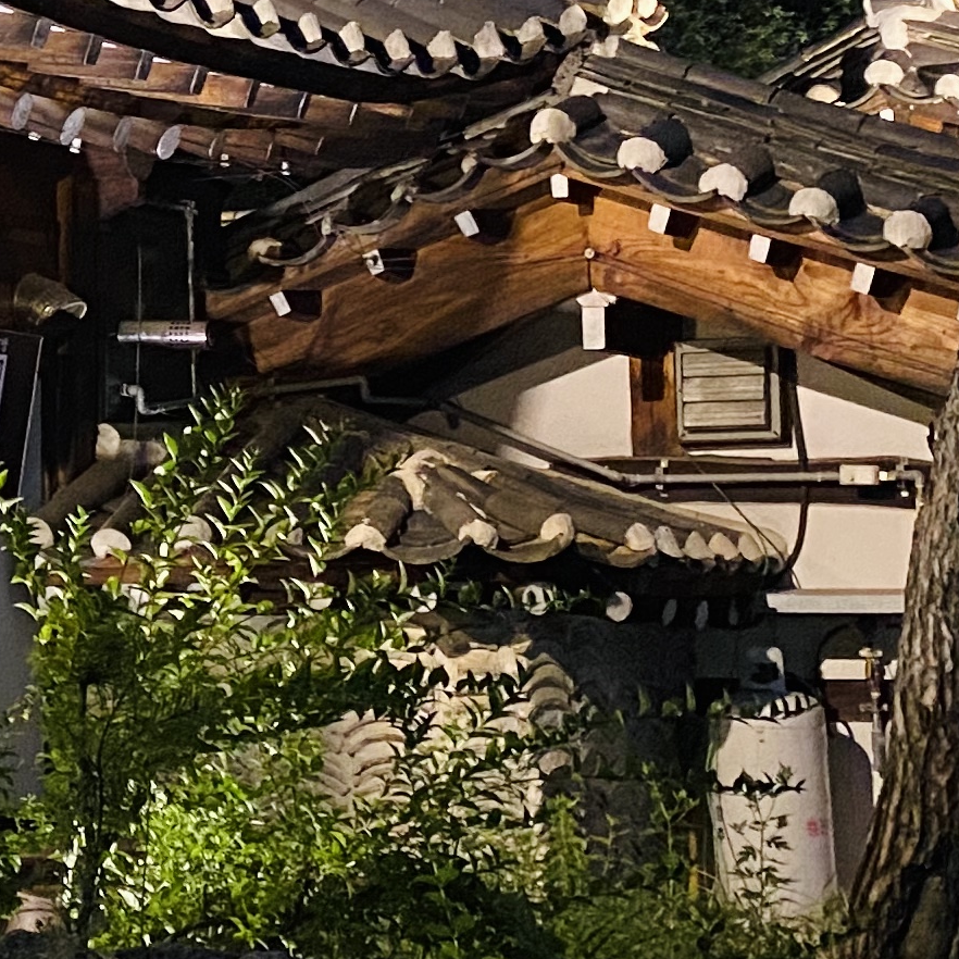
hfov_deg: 15.2
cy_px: 173
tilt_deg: +8.5
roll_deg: -0.8
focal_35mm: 105
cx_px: -525
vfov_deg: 16.4
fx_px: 3291
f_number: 1.8
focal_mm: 4.25
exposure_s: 1/30
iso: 640
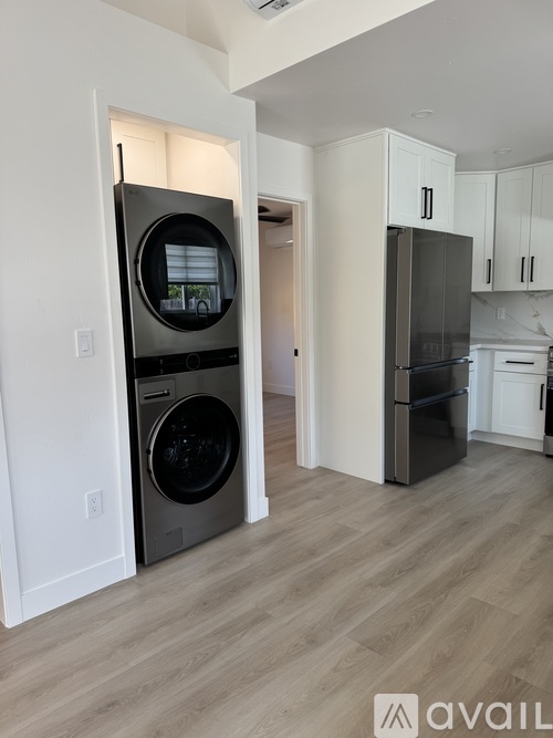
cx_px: 276
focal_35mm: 24
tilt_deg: -8.5
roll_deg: +1.9
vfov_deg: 71.6
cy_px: 369
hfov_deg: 56.8
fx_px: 511
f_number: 1.78
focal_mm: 6.76
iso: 80
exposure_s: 1/120
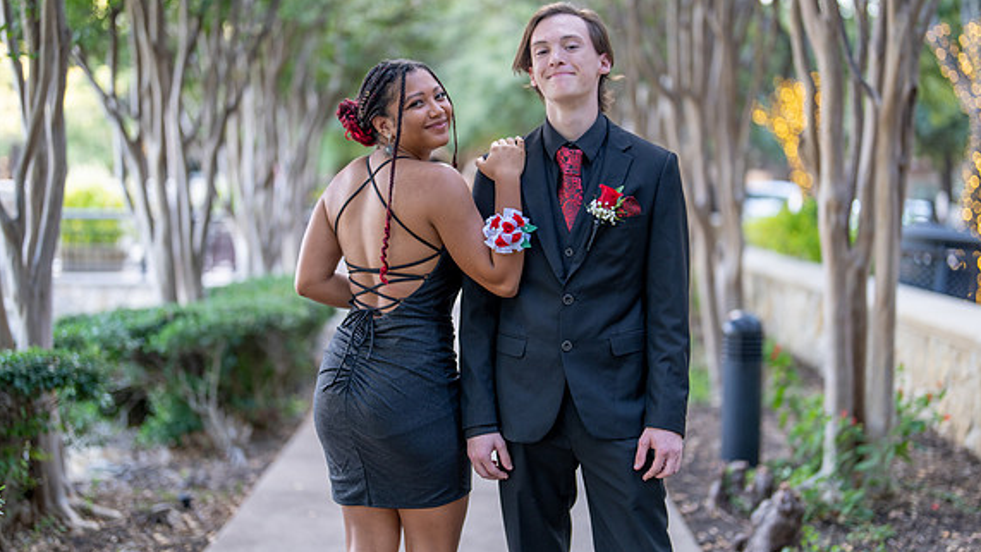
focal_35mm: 57
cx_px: 527
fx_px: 1482
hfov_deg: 36.6
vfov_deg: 21.1
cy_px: 268
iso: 100
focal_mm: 50
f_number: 1.2
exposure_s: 1/250
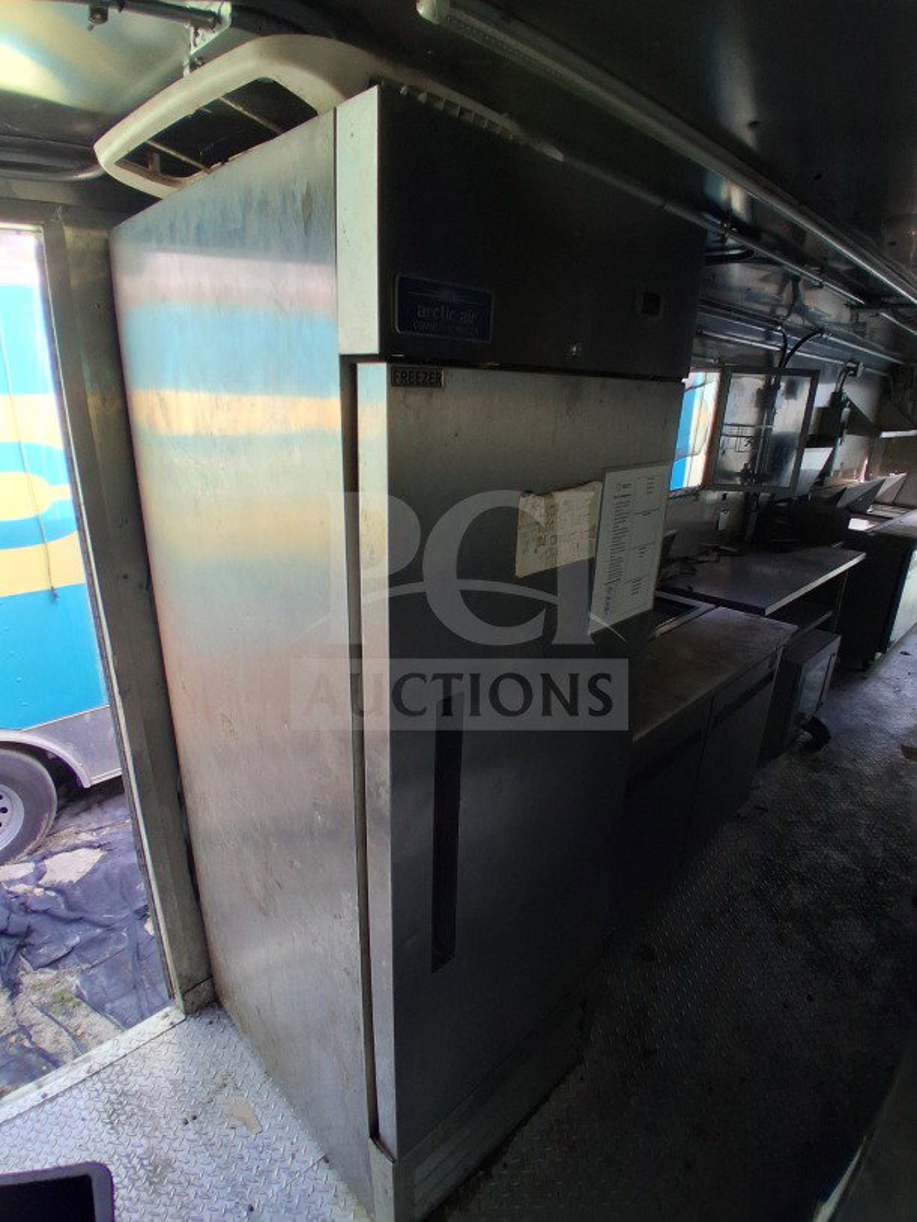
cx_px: 458
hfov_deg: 74.7
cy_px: 611
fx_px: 600
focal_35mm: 17
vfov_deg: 91.0
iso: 80
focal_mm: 1.4
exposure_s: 1/120
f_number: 2.2
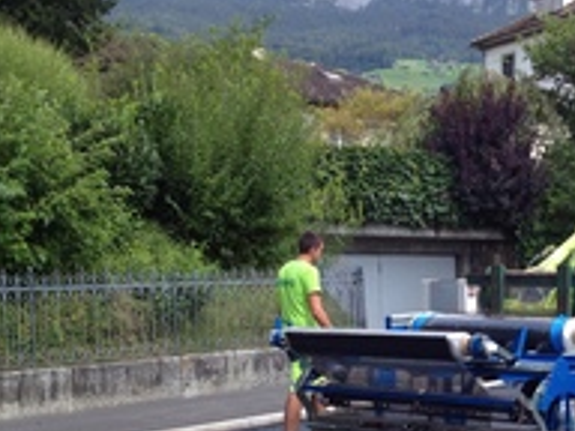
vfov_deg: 19.8
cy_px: 380
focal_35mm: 73
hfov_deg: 26.0
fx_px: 1213
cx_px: 491
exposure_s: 1/800
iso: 50
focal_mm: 4.28
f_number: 2.4
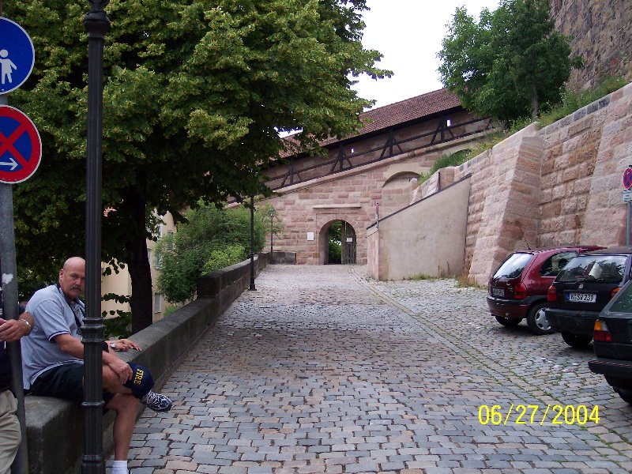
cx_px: 316
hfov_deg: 49.0
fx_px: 694
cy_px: 237
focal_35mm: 38
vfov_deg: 37.7
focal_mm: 8
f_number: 2.8
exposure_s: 1/500
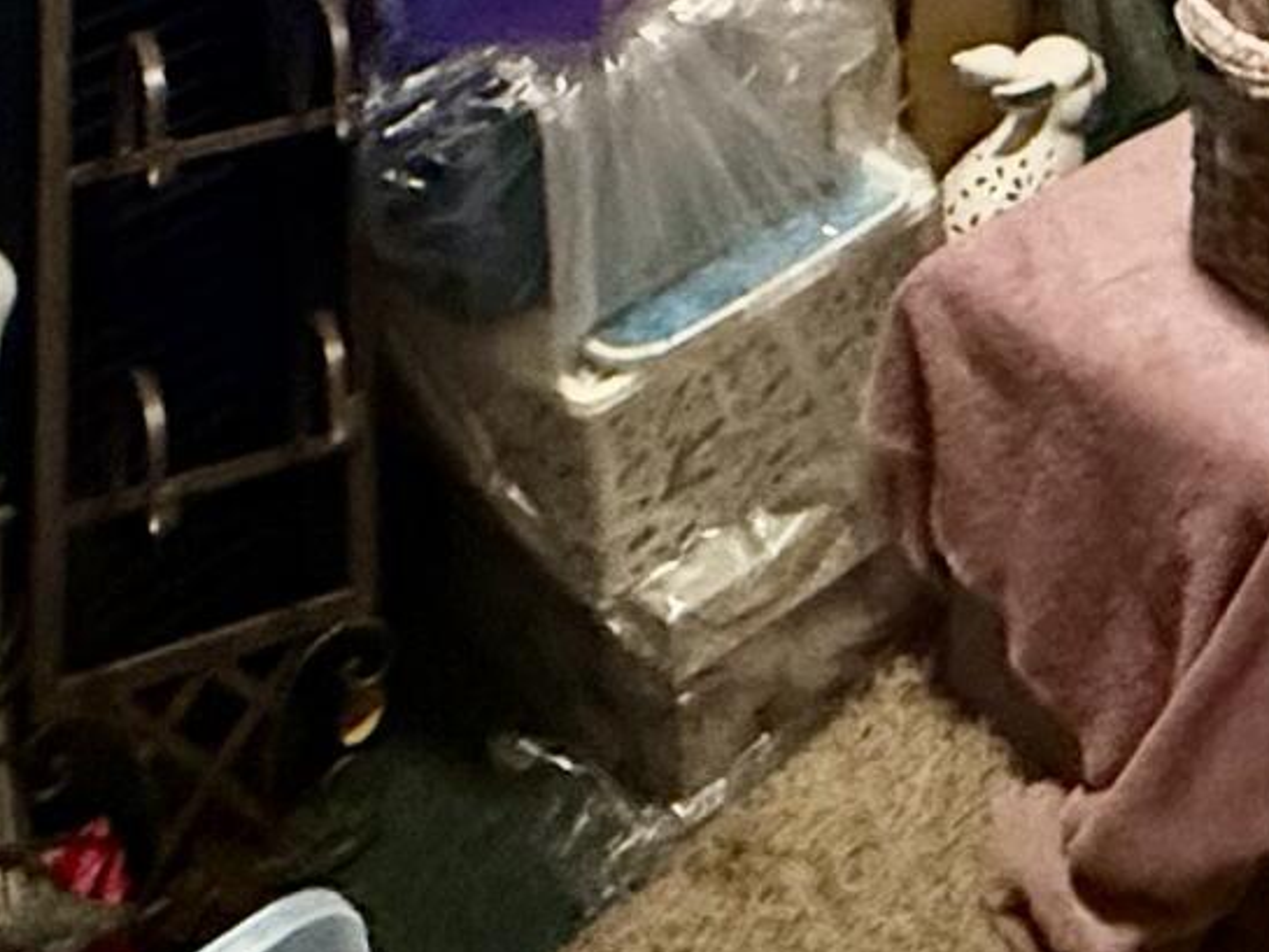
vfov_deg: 14.2
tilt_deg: -3.3
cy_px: -1220
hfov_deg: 24.0
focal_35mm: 77
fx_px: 2823
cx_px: 1330
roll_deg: +0.4
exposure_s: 1/60
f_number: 2.2
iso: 800
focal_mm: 2.22
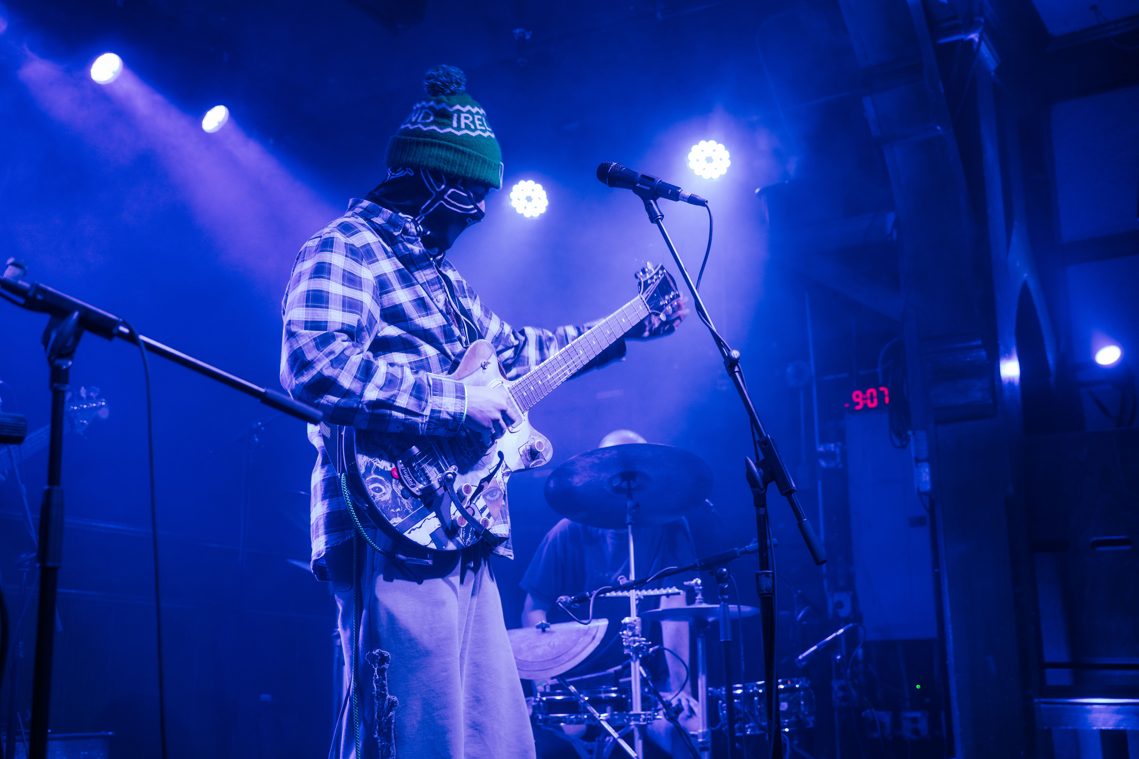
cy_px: 380
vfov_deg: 31.2
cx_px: 570
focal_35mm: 43
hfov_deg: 45.4
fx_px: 1360
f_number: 3.5
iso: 1250
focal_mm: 43
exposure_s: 1/20
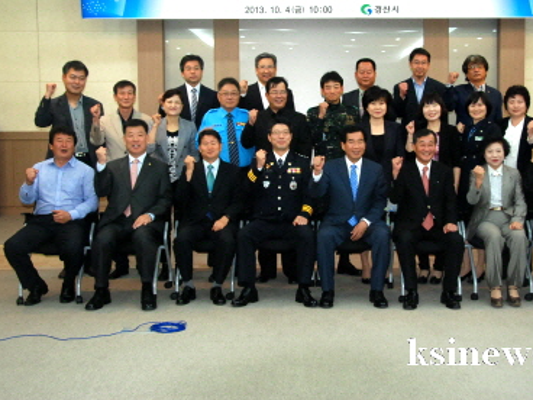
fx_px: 785
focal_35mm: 51
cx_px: 332
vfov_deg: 28.5
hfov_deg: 37.3
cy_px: 159
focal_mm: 26
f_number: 5
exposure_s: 1/60
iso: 800
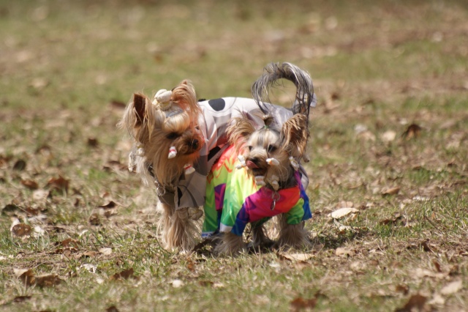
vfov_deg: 3.1
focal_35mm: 450
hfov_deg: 4.6
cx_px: 234
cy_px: 156
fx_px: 5847
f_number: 5.6
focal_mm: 300
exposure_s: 1/500
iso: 100
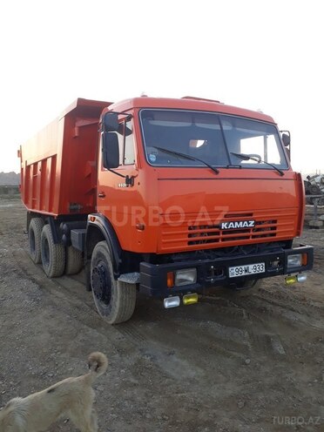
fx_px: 337
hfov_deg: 51.4
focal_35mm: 27
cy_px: 216
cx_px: 162
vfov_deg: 65.3
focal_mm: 3.6
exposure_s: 1/100
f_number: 1.9
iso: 50
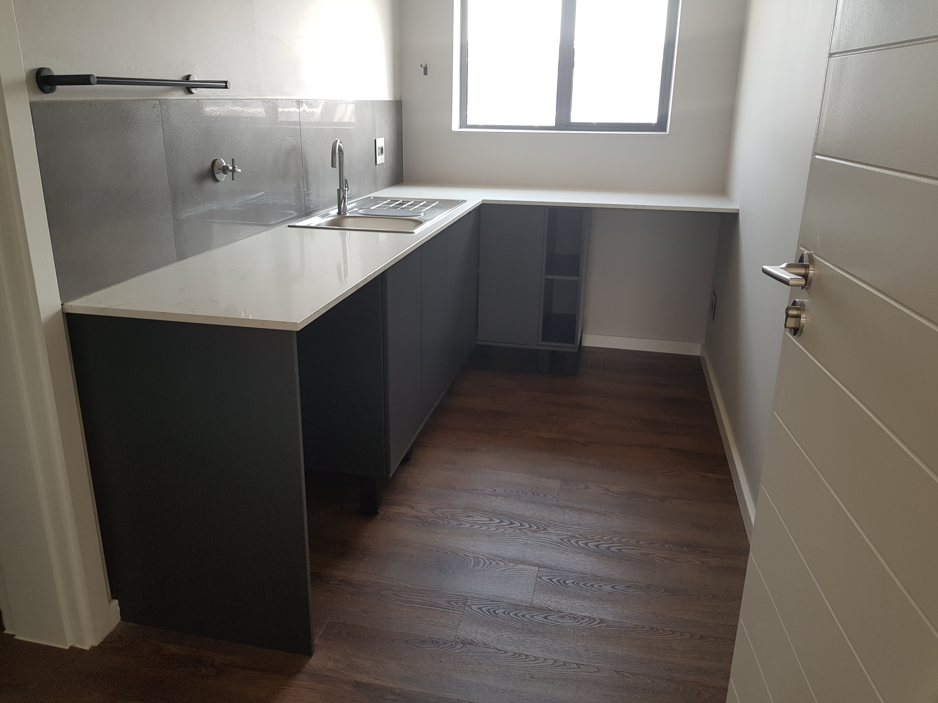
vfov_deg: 53.1
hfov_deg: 67.3
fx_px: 705
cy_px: 352
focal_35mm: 26
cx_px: 469
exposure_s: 1/50
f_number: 1.7
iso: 64
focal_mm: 4.2
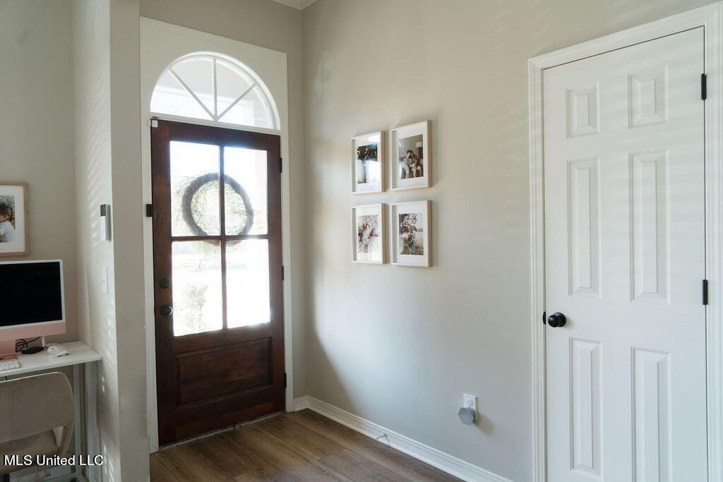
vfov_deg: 53.1
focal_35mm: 24
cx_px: 362
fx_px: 482
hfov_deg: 73.7
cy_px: 241
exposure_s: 1/80
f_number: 4
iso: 500
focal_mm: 24
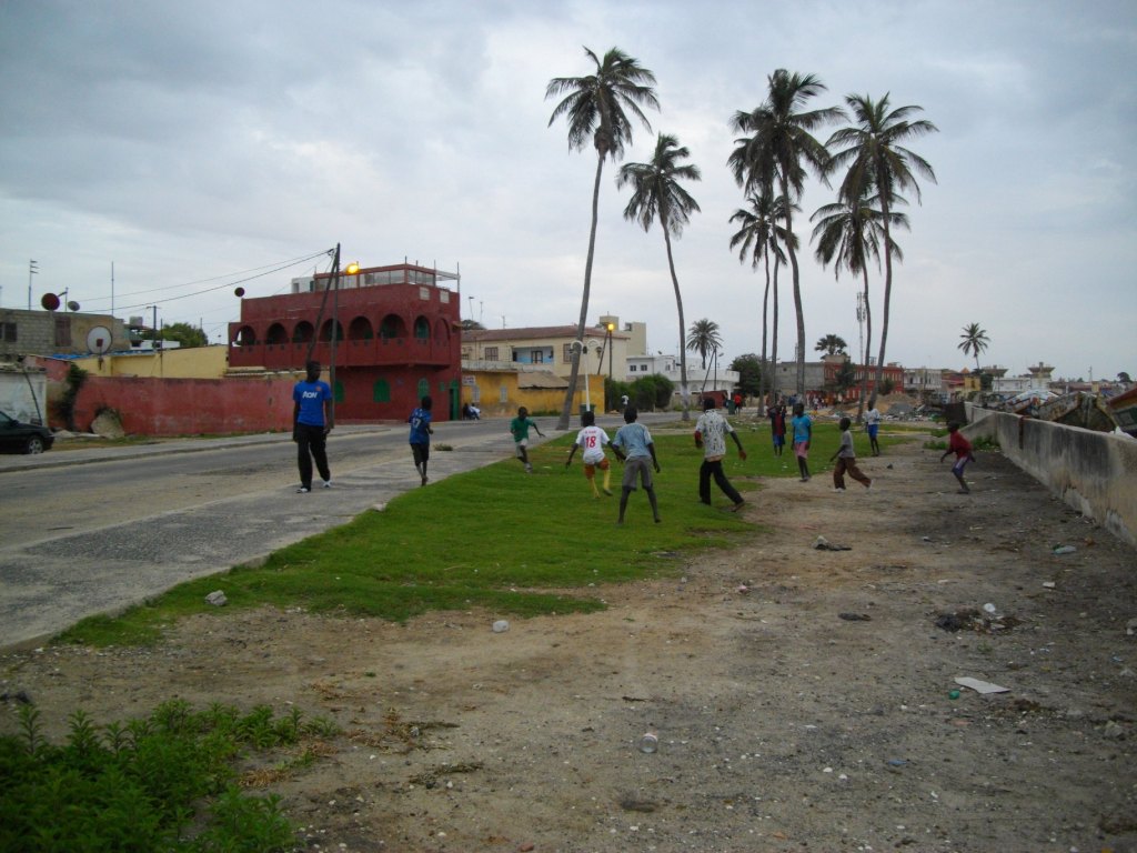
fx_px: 1018
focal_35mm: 31
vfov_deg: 45.4
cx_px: 568
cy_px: 426
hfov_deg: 58.4
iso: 200
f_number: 2.9
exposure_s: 1/125
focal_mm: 5.7
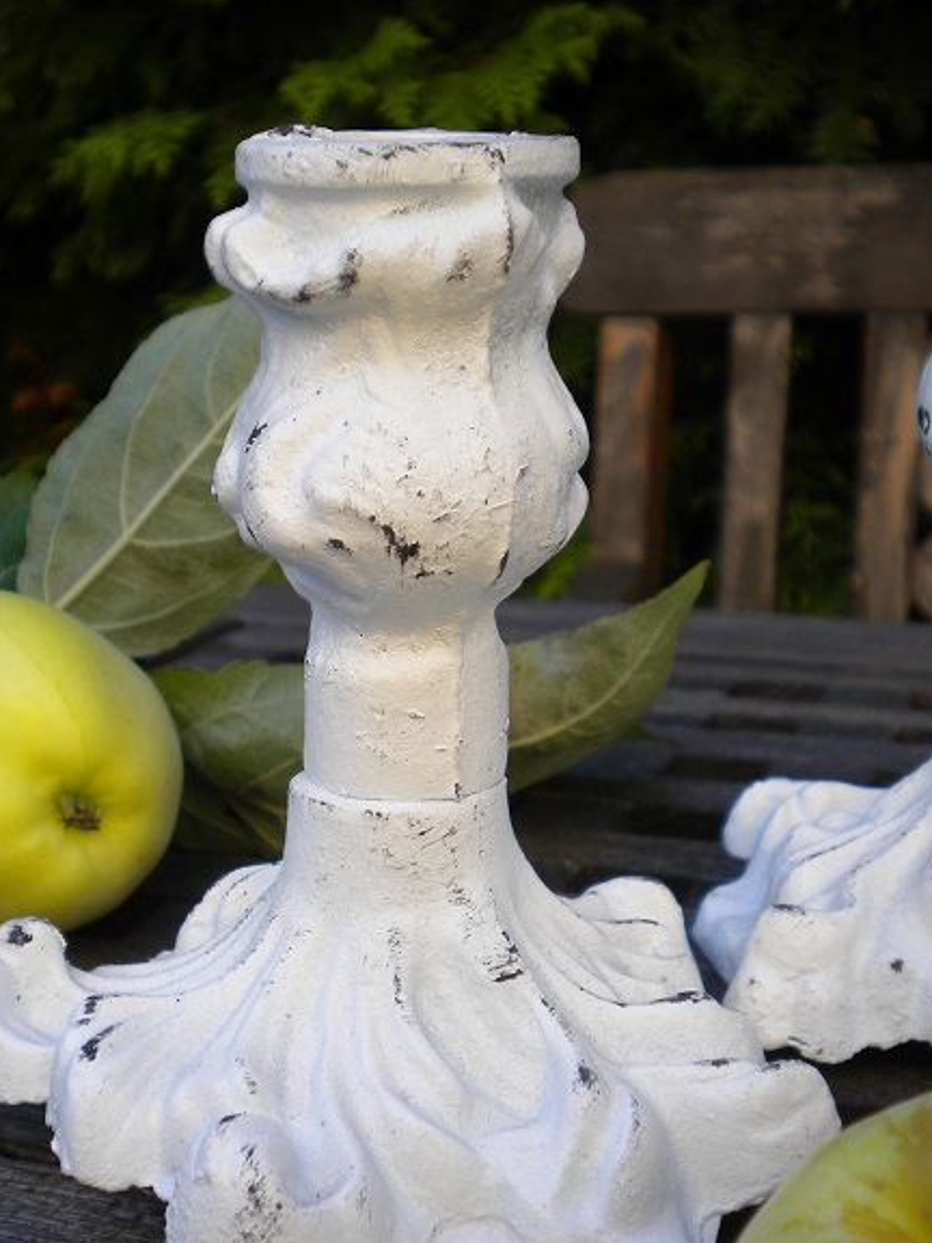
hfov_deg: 28.0
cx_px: 395
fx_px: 1867
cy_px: 708
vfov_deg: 36.8
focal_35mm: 52
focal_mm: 7.4
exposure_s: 1/130
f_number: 3.5
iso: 80
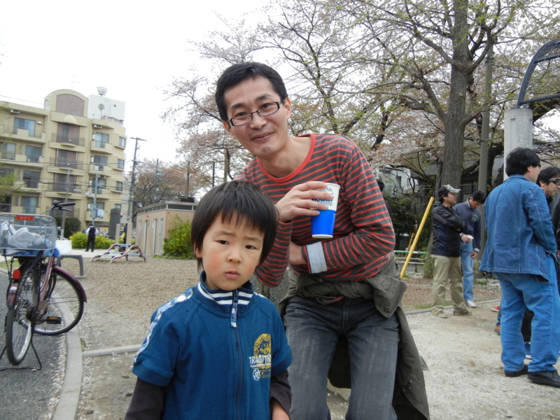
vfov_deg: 46.8
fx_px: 485
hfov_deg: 60.0
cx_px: 280
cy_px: 210
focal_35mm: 30
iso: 160
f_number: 3.5
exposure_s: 1/365
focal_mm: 5.4
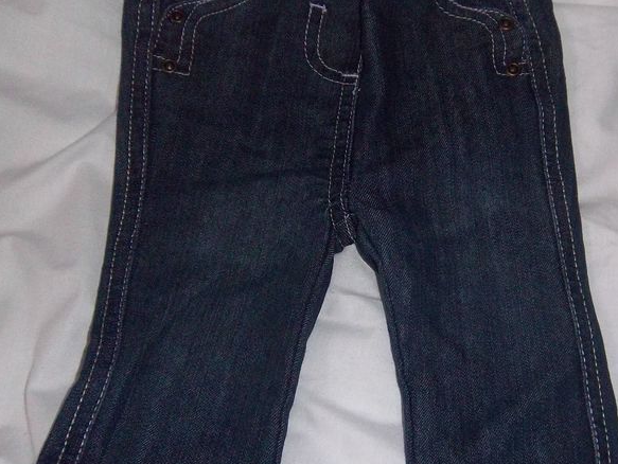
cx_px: 340
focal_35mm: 48
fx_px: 857
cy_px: 243
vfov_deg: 30.3
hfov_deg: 39.6
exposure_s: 1/64
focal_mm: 5.1
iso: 160
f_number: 3.5
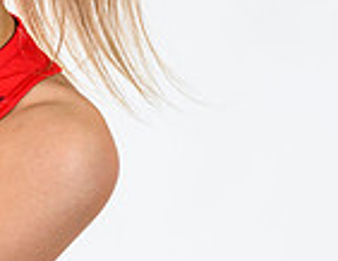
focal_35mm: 675
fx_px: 6665
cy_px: 32
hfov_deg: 2.9
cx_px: -221
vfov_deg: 2.2
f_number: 5
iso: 320
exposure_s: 1/160
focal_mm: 150
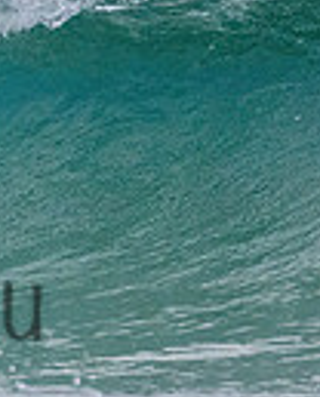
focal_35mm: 3365
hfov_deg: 0.5
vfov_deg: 0.6
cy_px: 269
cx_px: -283
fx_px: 39650
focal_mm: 800
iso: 3600
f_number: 11
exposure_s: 1/1250
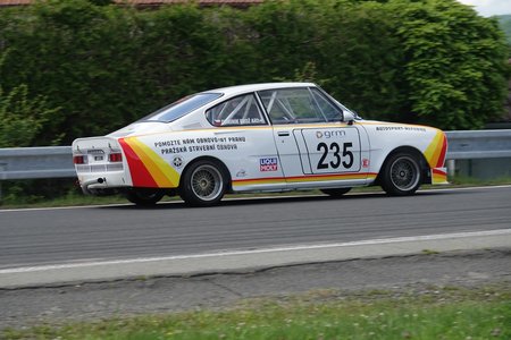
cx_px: 256
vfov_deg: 8.9
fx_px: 2186
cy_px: 170
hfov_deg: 13.3
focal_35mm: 154
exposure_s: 1/800
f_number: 4
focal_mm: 56.39
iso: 160
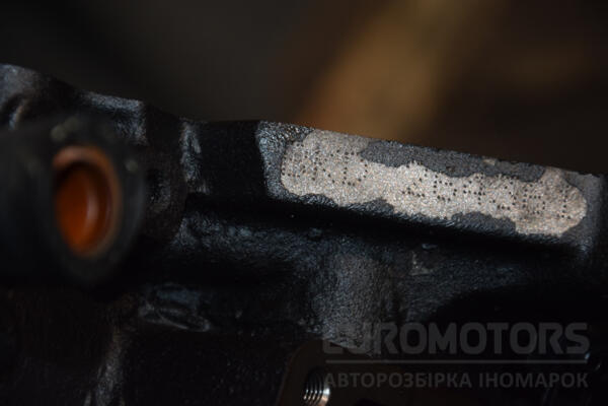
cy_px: 203
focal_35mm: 158
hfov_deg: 13.0
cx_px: 304
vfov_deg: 8.7
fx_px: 2660
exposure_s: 1/60
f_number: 5.6
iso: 800
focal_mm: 105
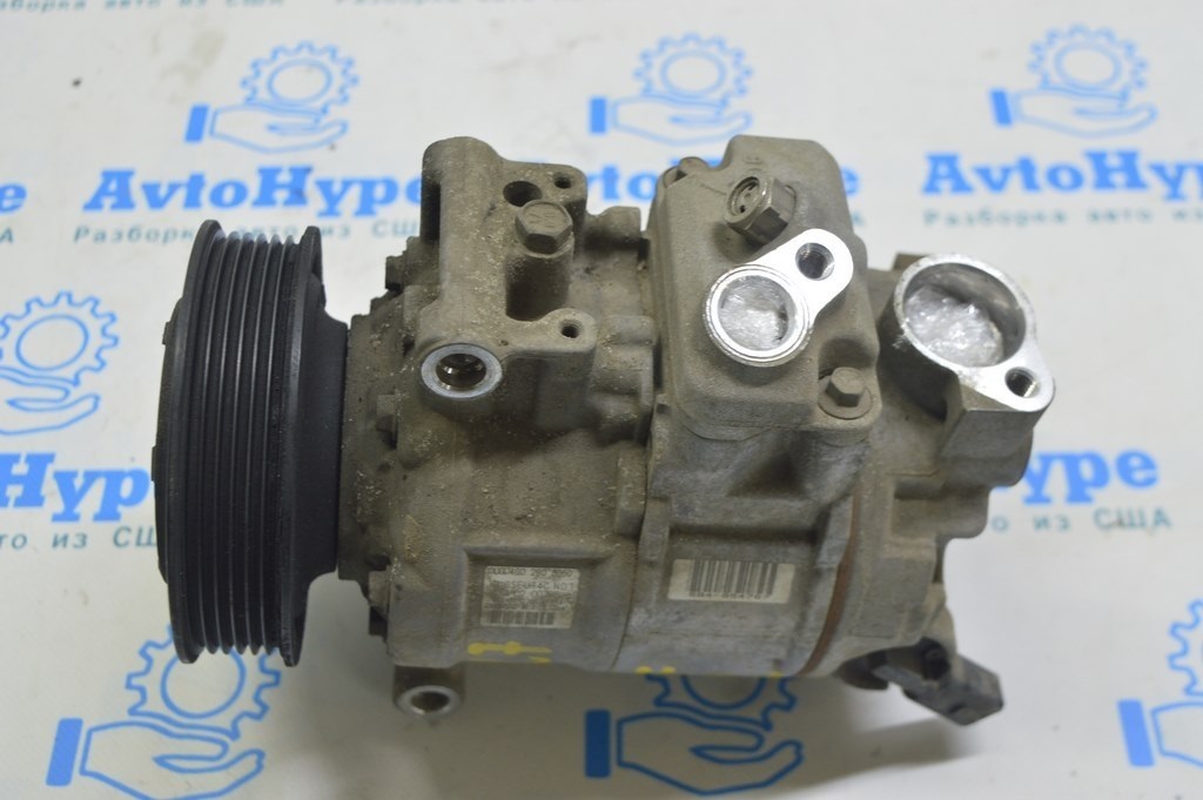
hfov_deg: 41.1
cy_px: 400
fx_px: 1603
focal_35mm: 48
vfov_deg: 28.0
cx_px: 602
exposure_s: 1/20
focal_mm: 32
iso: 400
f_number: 5.6
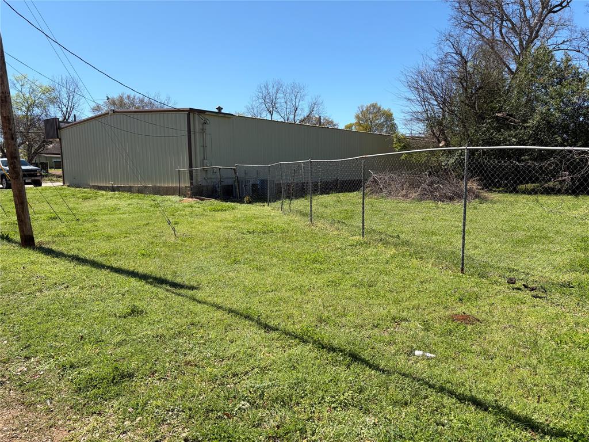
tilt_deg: -6.3
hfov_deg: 67.3
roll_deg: +1.3
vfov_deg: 53.1
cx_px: 294
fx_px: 442
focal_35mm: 26
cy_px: 221
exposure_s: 1/2639
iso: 50
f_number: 1.6
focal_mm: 5.96
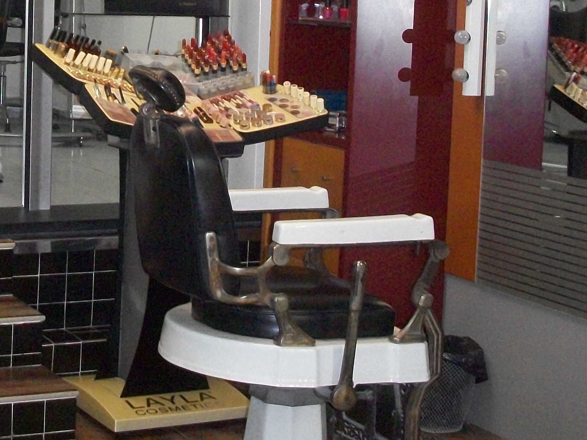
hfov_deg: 23.9
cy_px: -10
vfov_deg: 17.9
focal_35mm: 80
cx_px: 87
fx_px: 1356
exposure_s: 1/60
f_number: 3.1
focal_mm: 6.3
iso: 400
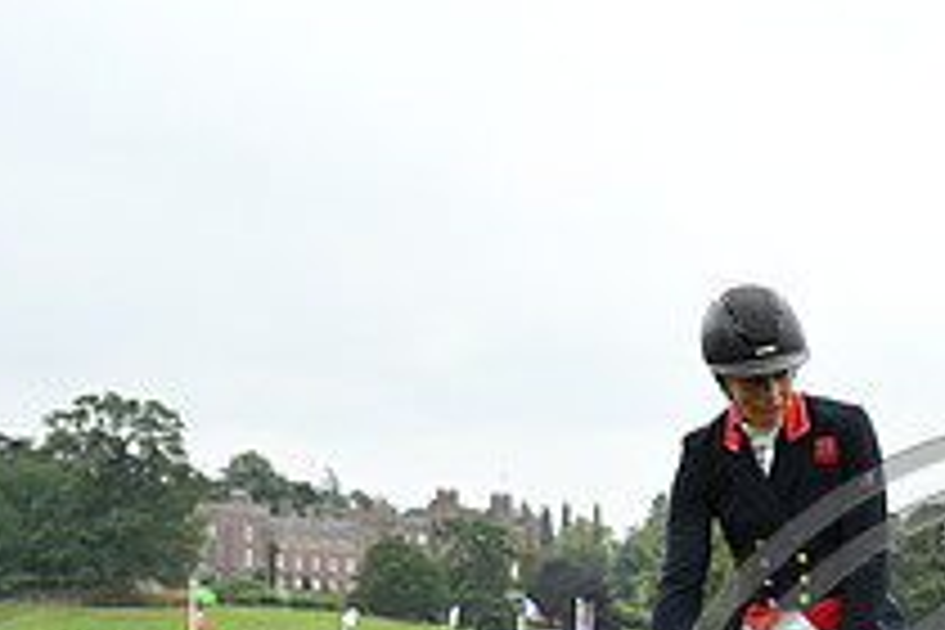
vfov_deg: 11.5
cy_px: 817
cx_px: 1035
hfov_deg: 17.1
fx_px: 3045
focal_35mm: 116
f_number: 5.6
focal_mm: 42
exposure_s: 1/1250
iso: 2200
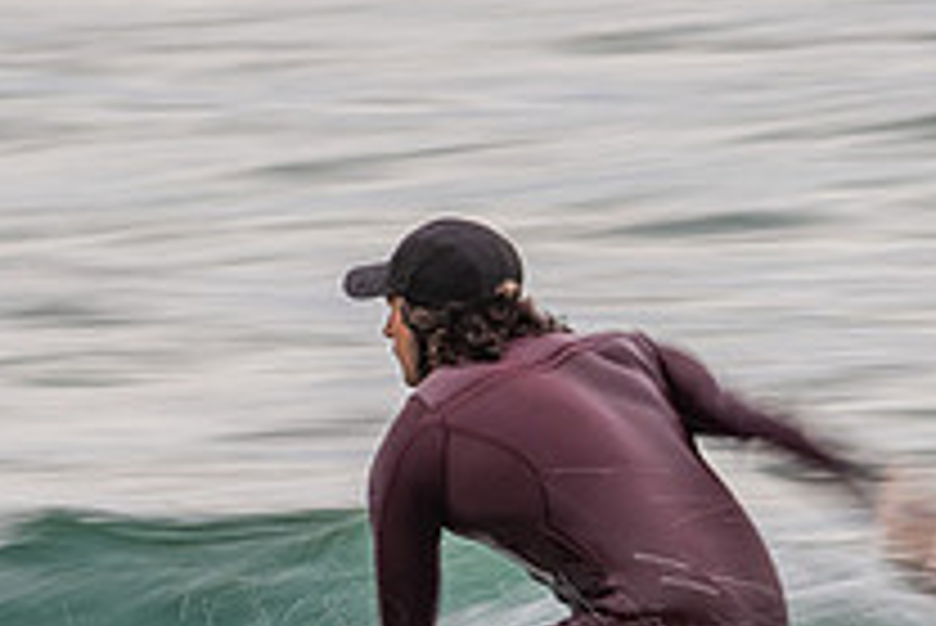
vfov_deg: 1.0
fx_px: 36242
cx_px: 500
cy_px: 745
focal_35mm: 1393
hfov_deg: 1.5
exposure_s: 1/20
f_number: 16
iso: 64
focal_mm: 500
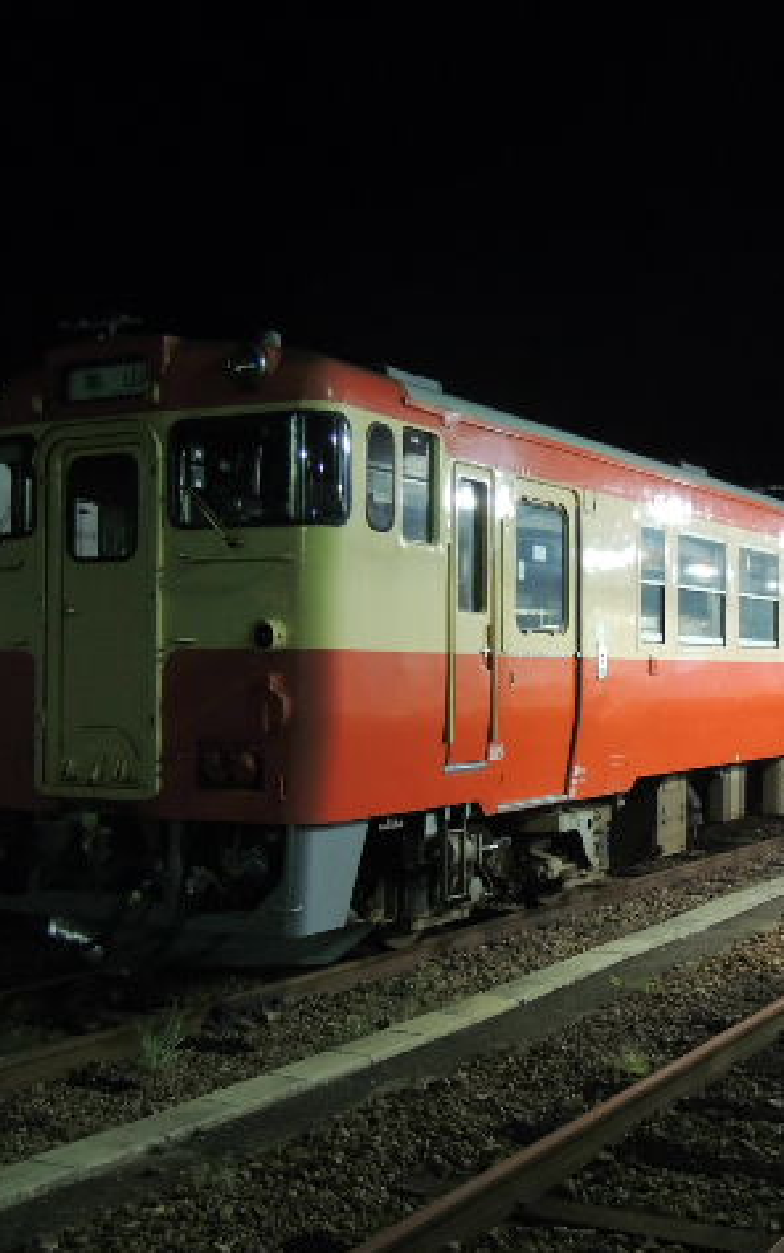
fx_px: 1469
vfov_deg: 46.2
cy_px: 633
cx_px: 540
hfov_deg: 29.6
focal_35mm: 43
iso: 1100
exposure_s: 1/15
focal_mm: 5.3
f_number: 3.1
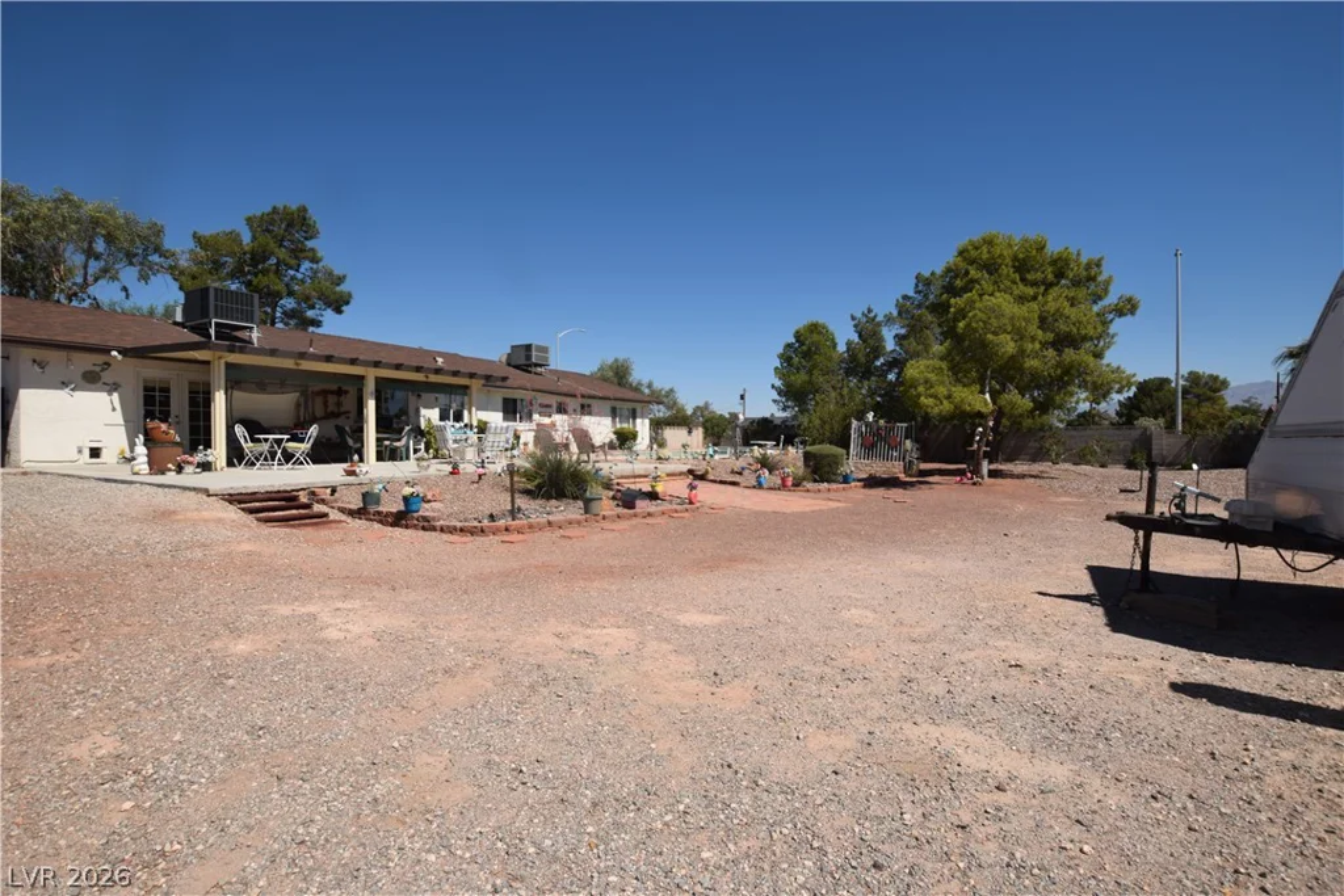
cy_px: 448
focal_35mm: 16
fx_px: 616
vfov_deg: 72.1
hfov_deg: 95.0
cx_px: 672
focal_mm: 11
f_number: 11
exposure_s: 1/200
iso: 100
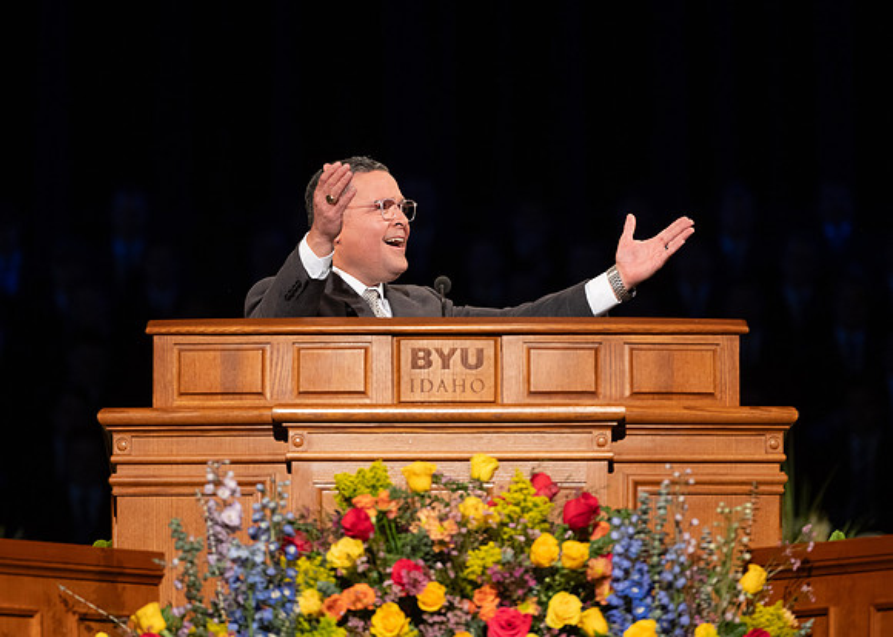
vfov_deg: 6.0
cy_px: 293
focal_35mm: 241
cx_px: 401
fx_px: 6104
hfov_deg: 8.4
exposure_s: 1/320
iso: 1000
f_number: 3.2
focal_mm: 200
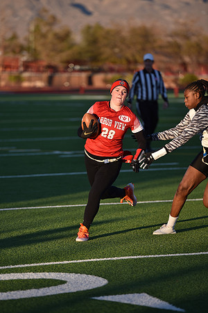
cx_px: 104
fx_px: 1733
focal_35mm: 200
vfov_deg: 10.3
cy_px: 156
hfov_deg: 6.9
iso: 140
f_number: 2.8
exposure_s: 1/1250
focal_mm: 200
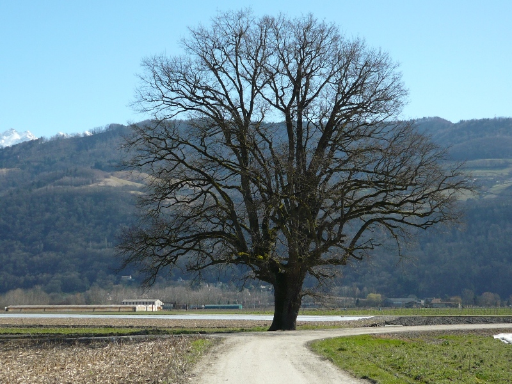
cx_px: 256
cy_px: 192
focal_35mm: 60
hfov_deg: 32.2
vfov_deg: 24.4
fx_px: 887
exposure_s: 1/800
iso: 100
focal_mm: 7.8
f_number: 3.1
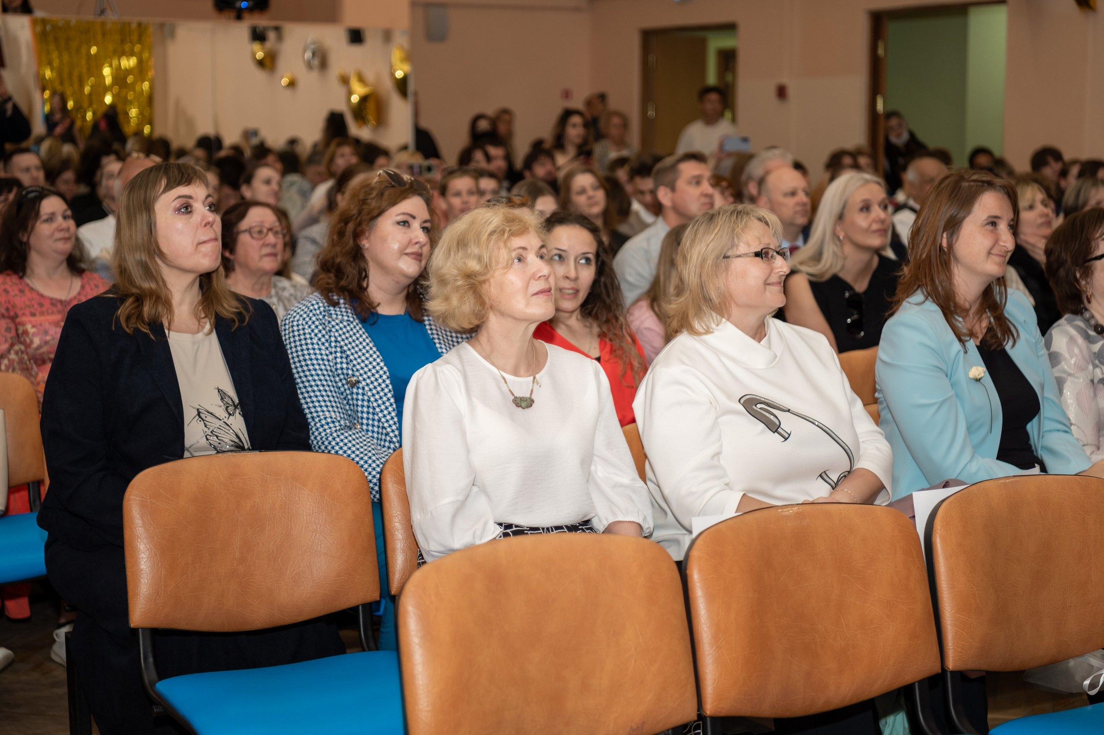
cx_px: 552
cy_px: 368
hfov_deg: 32.5
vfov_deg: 22.0
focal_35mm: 62
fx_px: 1892
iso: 200
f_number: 2.8
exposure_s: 1/160
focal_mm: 60
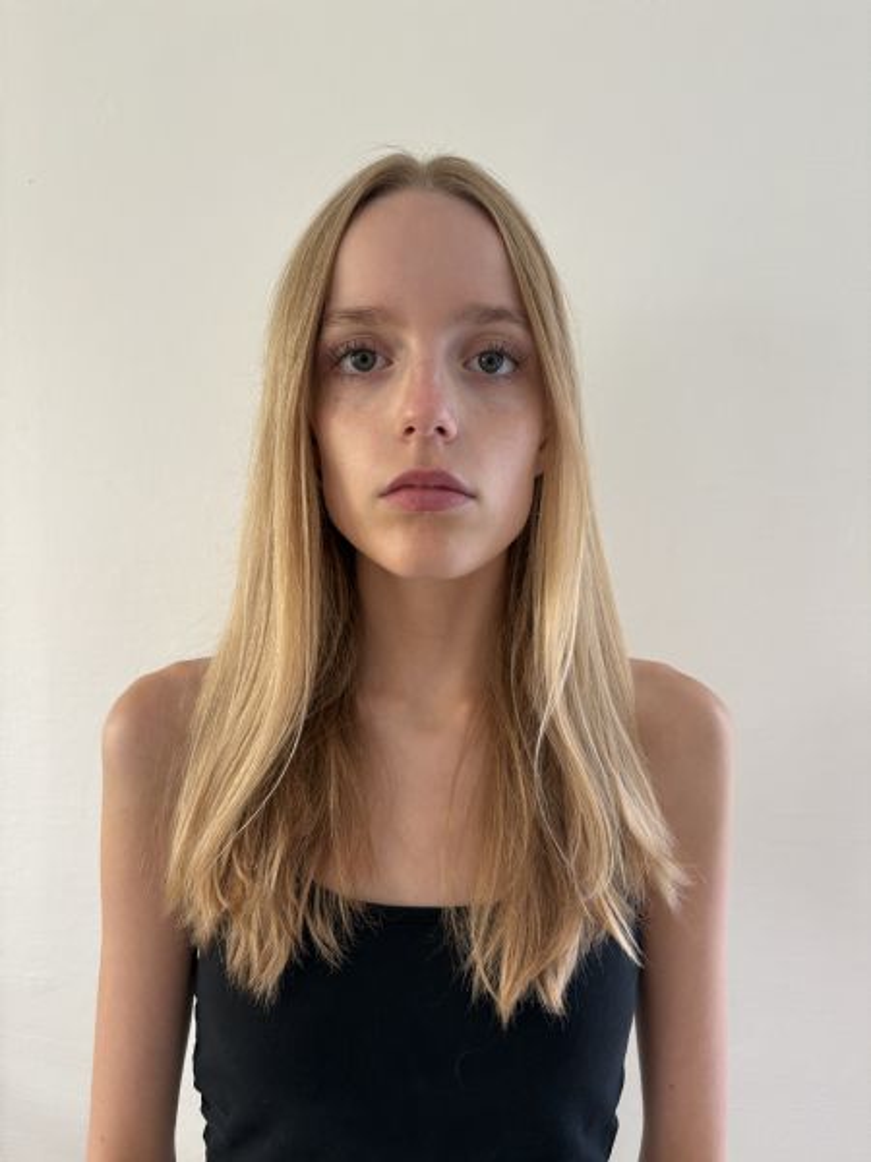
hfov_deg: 53.1
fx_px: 872
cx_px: 436
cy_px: 581
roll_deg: -0.2
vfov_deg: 67.3
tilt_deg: -1.5
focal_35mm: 26
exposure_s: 1/122
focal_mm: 5.96
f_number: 1.6
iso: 125
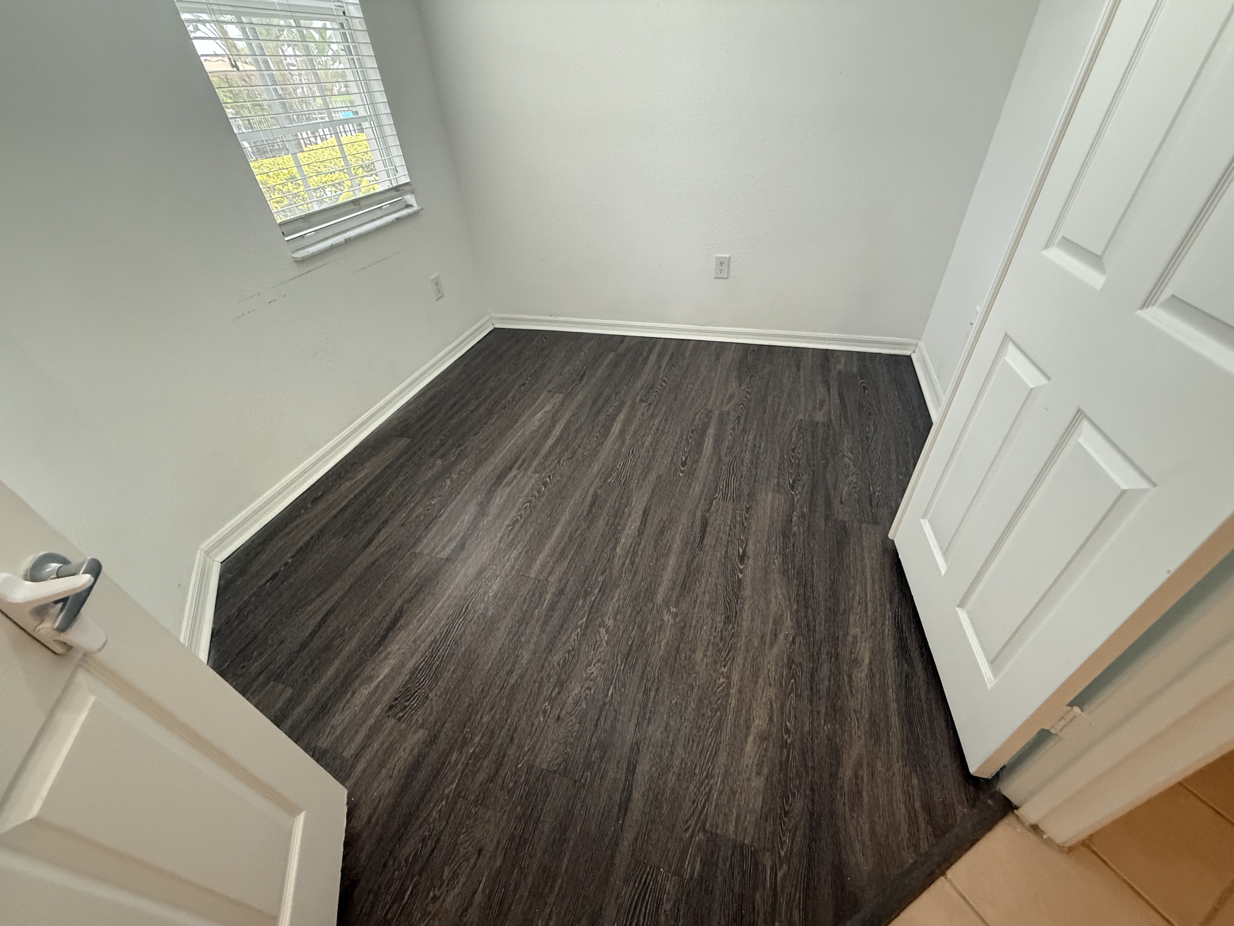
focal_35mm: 14
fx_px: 499
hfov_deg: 102.1
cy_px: 463
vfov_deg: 85.7
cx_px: 617
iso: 400
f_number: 2.2
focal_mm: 2.22
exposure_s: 1/120
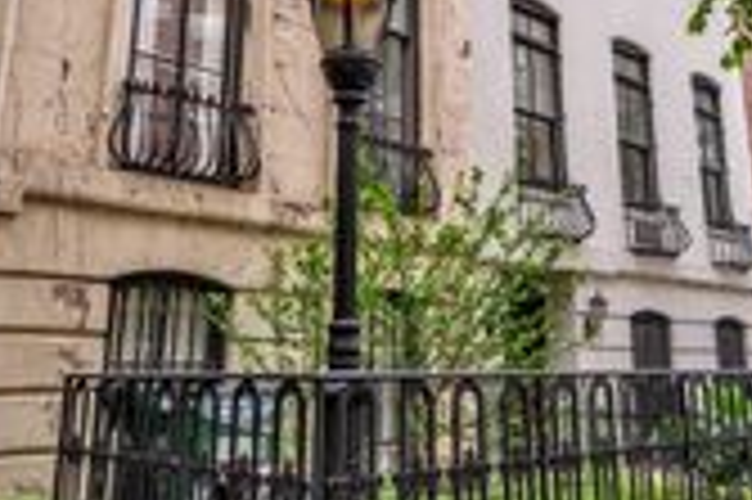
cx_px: 428
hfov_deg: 49.4
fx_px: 814
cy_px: 142
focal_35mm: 39
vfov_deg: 33.6
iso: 100
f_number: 8
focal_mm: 13
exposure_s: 1/30
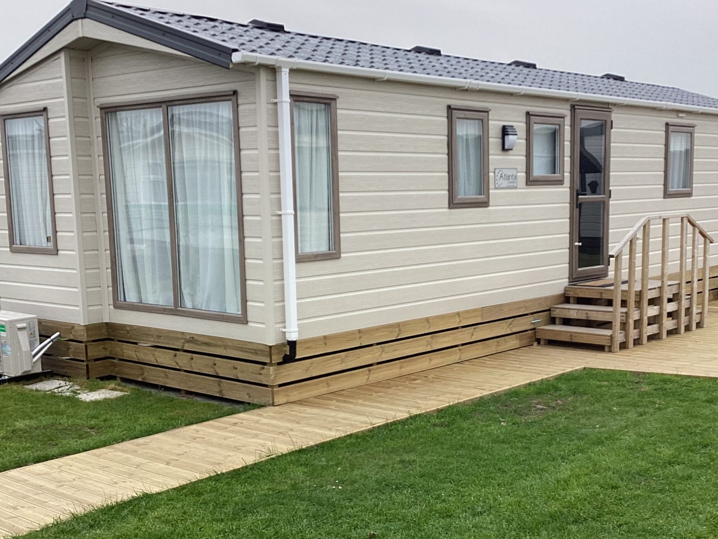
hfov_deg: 41.1
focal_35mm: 46
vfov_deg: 31.4
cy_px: 323
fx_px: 954
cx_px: 412
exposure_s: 1/100
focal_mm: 3.3
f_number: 2.4
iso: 25
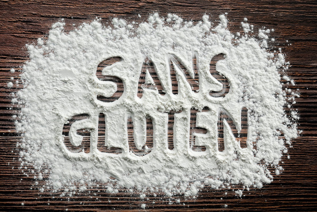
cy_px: 106
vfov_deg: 20.3
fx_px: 590
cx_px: 158
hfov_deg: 30.1
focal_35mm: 67
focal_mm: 30.4
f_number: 4
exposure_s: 1/125
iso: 200
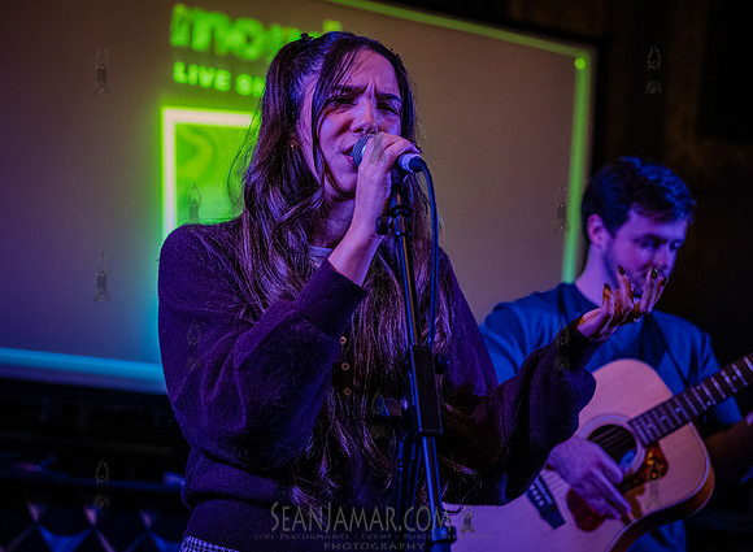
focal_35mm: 64
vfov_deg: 22.8
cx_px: 335
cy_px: 274
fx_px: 1370
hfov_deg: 30.7
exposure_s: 1/400
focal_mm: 57
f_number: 3.2
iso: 12800
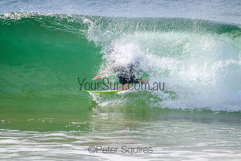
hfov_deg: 2.6
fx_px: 5357
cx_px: 120
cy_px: 80
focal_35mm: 800
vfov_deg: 1.7
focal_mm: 800
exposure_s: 1/2000
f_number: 11
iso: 1100
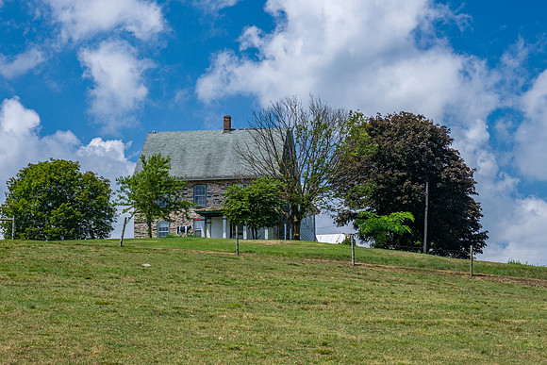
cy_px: 200
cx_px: 278
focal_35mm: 98
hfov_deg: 20.9
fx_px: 1482
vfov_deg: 14.0
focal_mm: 52.4
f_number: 10
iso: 250
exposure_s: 1/125
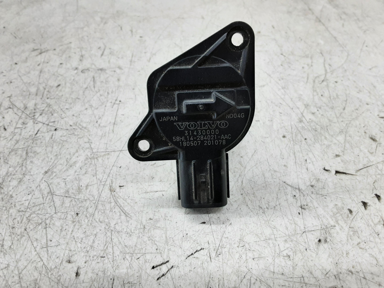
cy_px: 144
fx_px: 300
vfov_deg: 51.4
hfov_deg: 65.3
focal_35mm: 27
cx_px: 192
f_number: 1.9
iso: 100
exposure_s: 1/50
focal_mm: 2.91
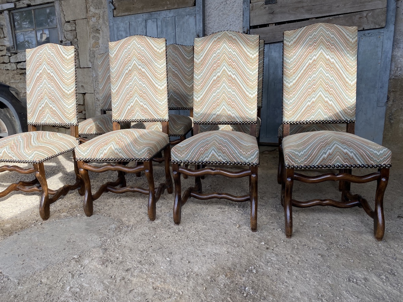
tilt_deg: -11.4
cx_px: 202
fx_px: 303
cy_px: 151
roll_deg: +0.6
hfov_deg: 67.3
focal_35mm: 26
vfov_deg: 53.1
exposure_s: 1/747
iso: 32
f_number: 1.8
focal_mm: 4.25
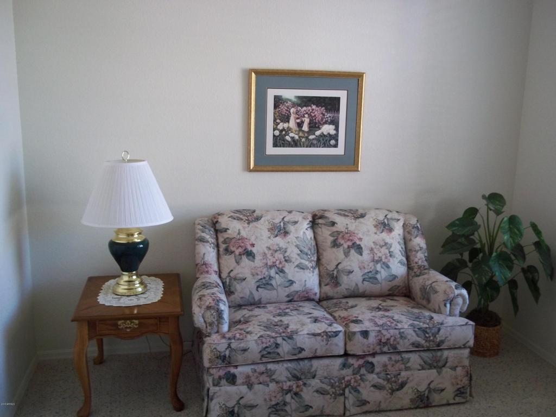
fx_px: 578
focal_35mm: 36
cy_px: 208
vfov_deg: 39.7
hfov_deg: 51.4
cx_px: 278
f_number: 3.1
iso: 160
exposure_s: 1/20
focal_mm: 6.5
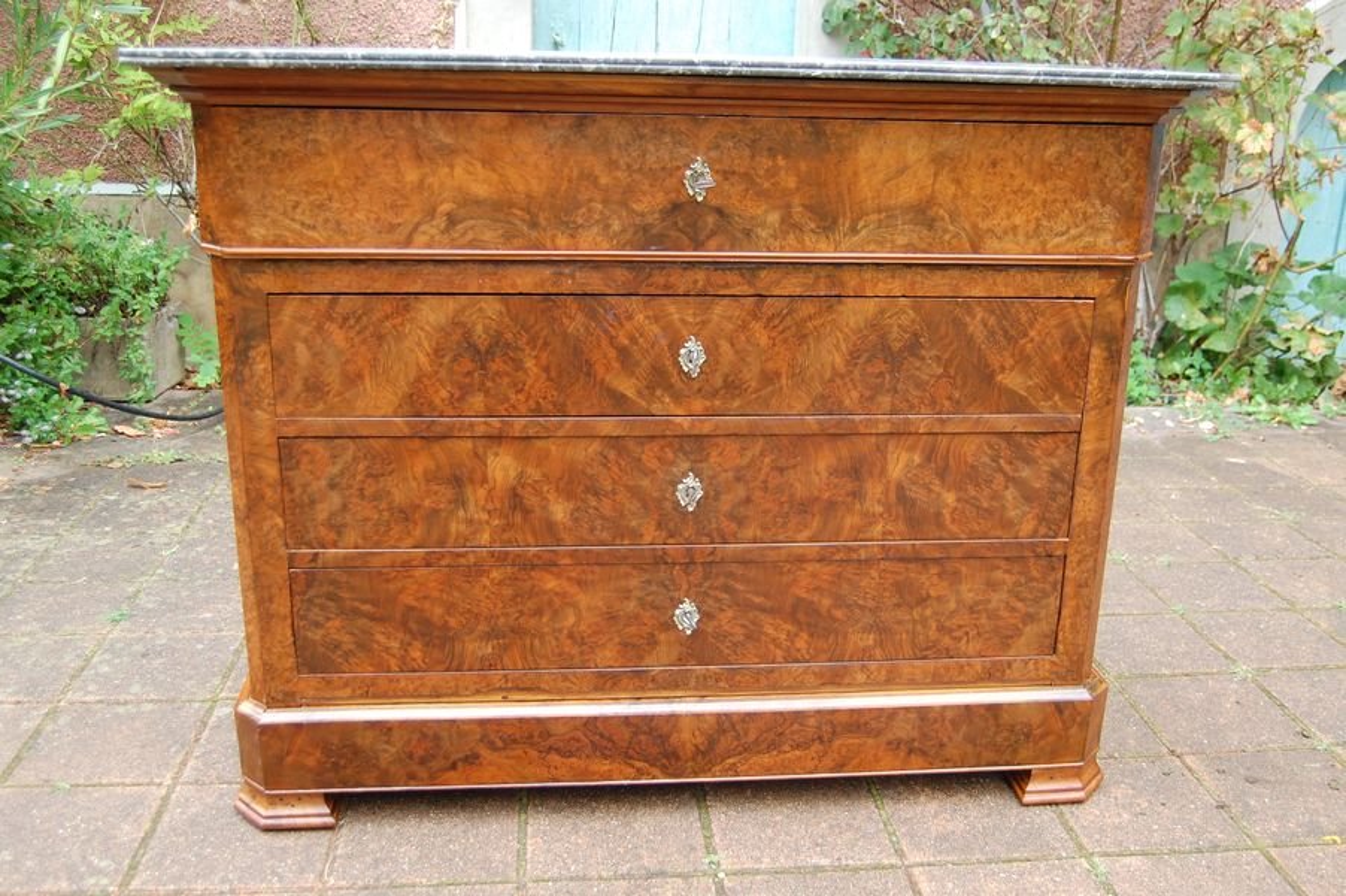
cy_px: 448
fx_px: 1289
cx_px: 673
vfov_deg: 38.3
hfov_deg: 55.1
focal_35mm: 34
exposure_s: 1/60
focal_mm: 23
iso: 400
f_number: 4
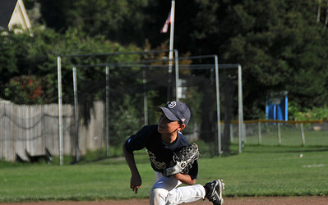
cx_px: 166
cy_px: 139
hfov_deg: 9.0
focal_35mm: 233
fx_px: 2082
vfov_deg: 5.6
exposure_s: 1/500
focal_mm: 105
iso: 200
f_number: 5.3
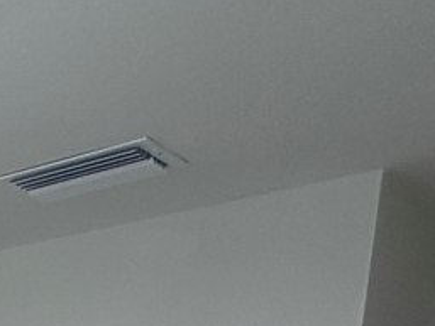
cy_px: 726
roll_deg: -0.3
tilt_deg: -9.2
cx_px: -526
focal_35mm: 87
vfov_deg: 13.5
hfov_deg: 15.6
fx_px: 1094
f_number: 2.2
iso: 64
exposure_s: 1/120
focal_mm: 2.22
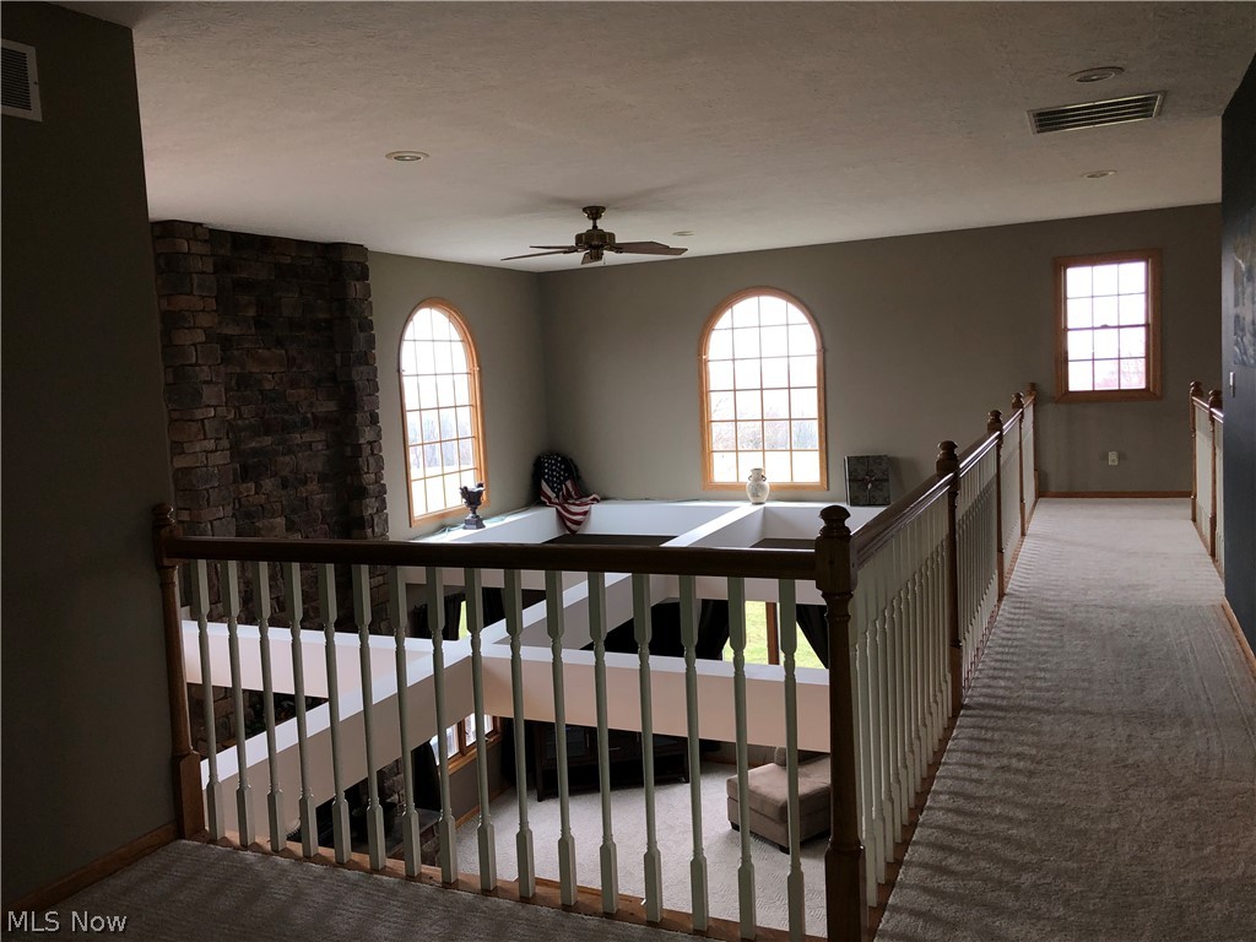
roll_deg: +2.2
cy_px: 471
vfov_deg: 49.7
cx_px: 628
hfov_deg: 63.4
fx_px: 1016
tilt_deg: -5.3
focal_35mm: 28
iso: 50
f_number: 1.8
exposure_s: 1/15
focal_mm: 3.99
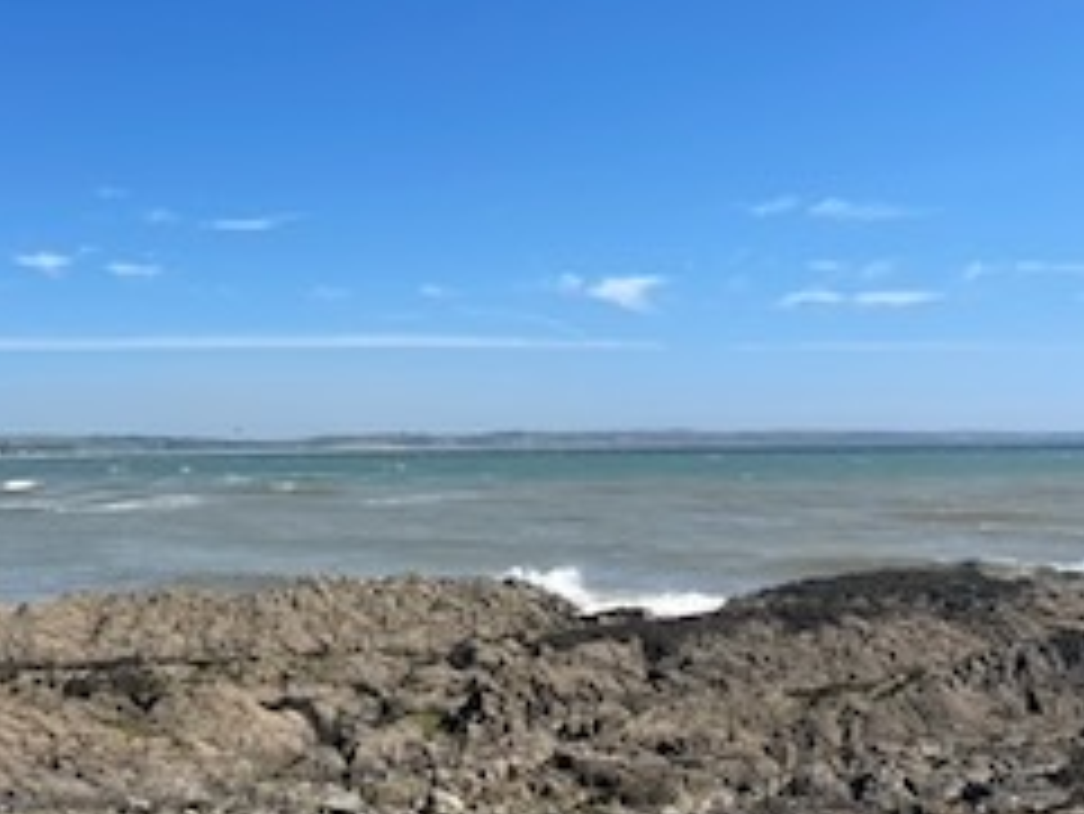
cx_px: 263
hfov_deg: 45.1
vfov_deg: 35.9
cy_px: 353
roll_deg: +1.4
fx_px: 1253
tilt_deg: +2.3
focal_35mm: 40
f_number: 1.6
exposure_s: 1/4525
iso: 32
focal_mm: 5.1
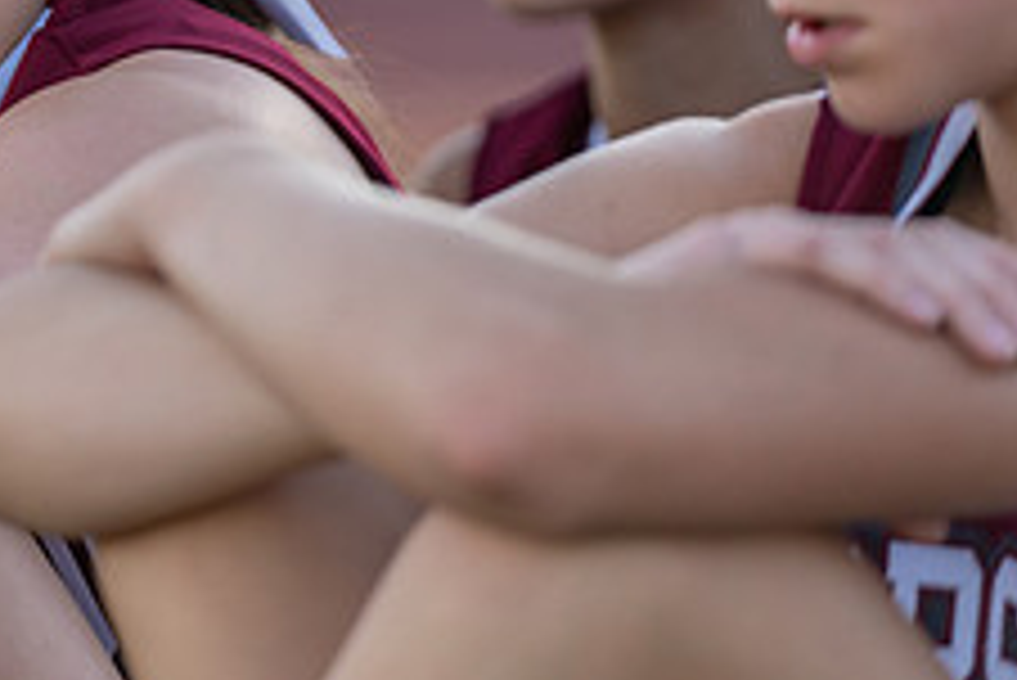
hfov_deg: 4.4
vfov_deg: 2.9
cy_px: -74
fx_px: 13201
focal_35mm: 467
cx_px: -194
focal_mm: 182
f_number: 2.8
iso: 100
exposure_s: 1/500
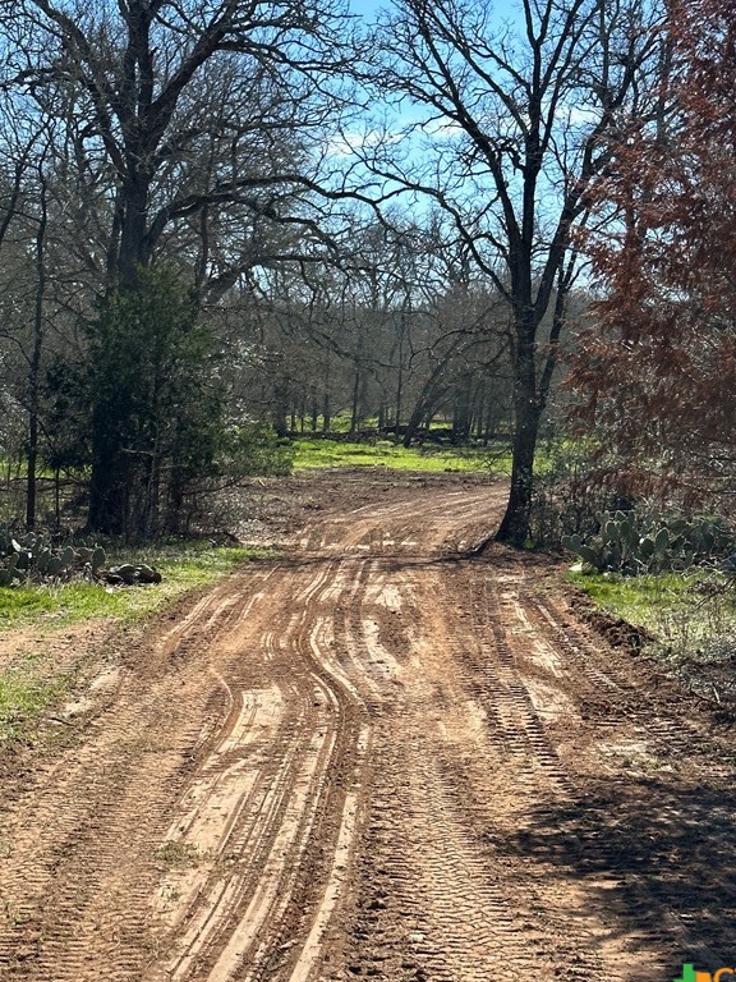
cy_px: 371
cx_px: 367
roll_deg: -2.9
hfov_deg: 22.9
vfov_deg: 30.1
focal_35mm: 64
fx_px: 1814
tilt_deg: +1.4
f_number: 1.78
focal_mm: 6.86
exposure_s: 1/3472
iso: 64
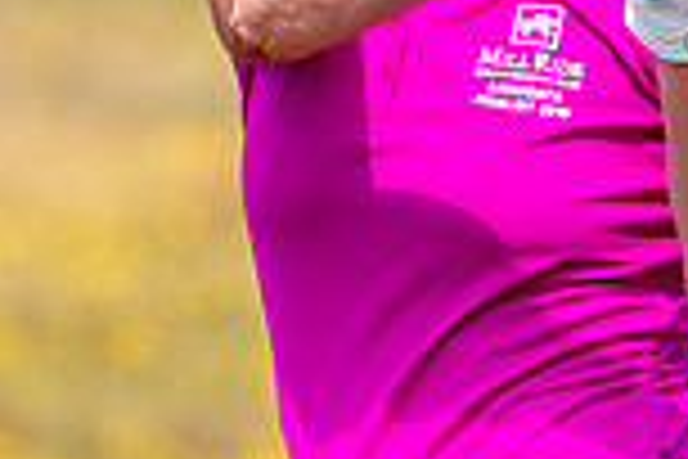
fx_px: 39194
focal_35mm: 2051
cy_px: -398
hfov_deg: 1.0
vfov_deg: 0.7
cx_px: 508
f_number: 7.1
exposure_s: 1/1250
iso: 500
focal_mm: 360
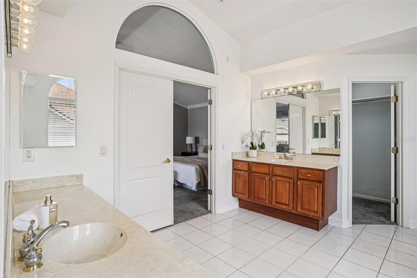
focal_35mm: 18
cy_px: 139
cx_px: 208
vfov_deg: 67.4
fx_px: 208
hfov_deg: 90.0
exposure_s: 1/30
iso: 160
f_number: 8
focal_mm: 18
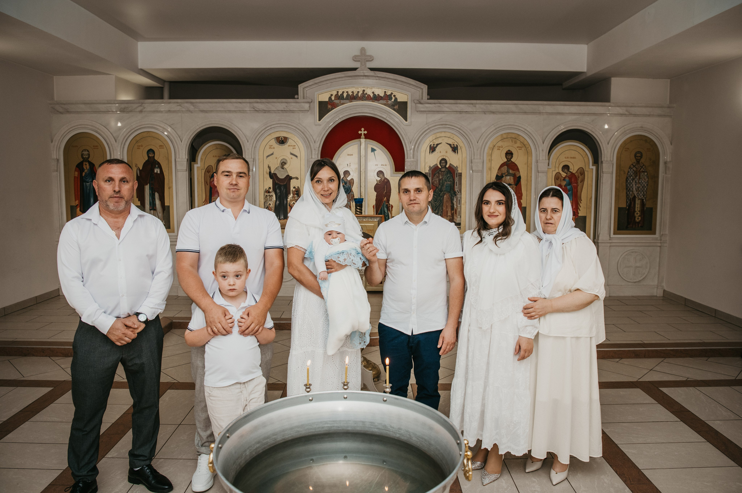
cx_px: 373
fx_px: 556
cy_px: 244
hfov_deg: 67.4
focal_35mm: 27
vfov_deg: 47.8
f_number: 4.5
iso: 320
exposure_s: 1/160
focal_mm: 26
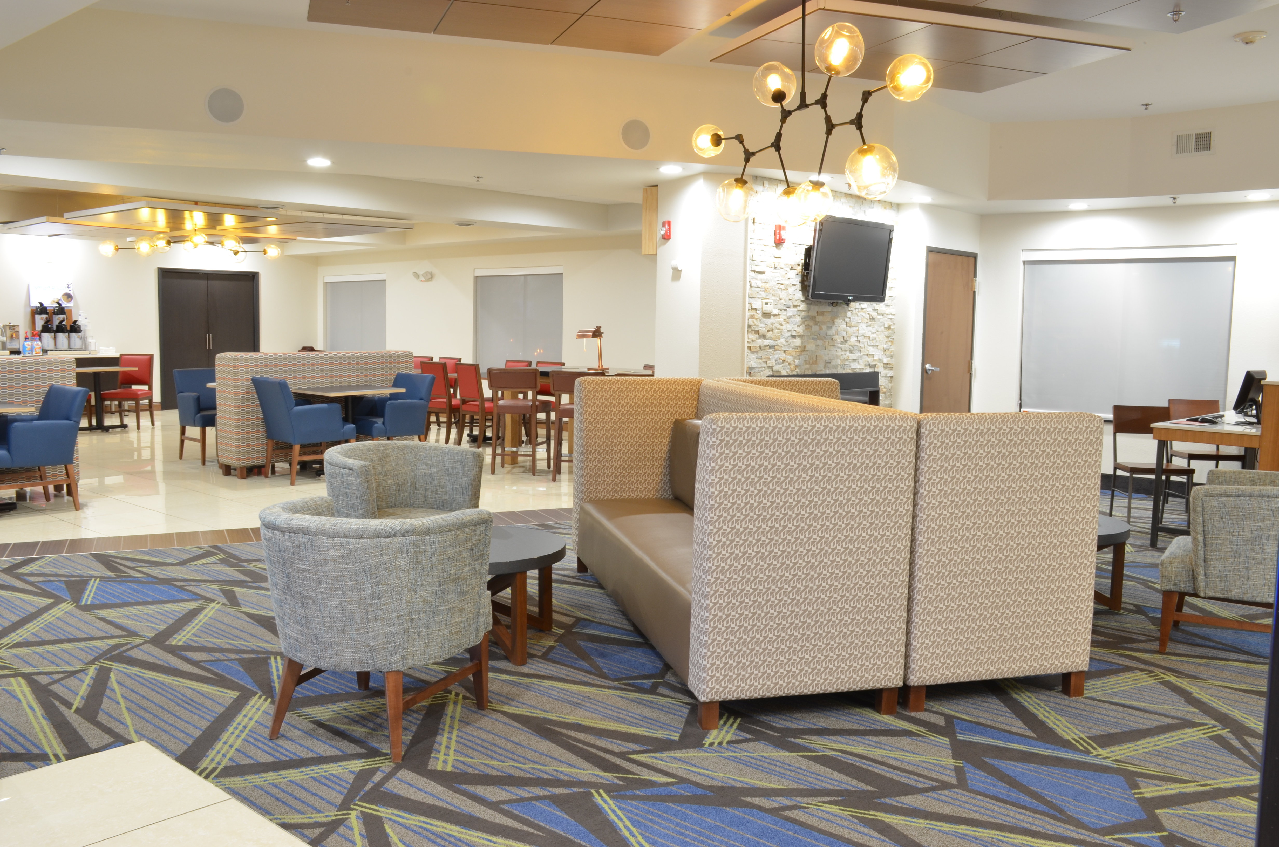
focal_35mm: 30
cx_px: 640
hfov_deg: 62.0
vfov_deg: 43.4
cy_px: 424
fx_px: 1064
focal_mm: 20
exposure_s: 4
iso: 200
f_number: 16
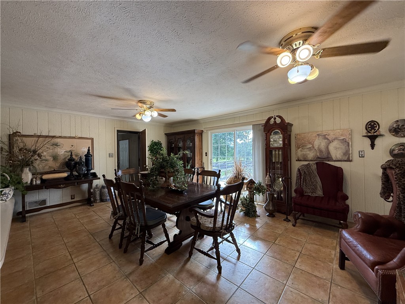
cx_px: 202
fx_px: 164
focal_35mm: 14
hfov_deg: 102.1
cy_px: 152
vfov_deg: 85.7
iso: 125
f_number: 2.2
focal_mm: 2.22
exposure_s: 1/120
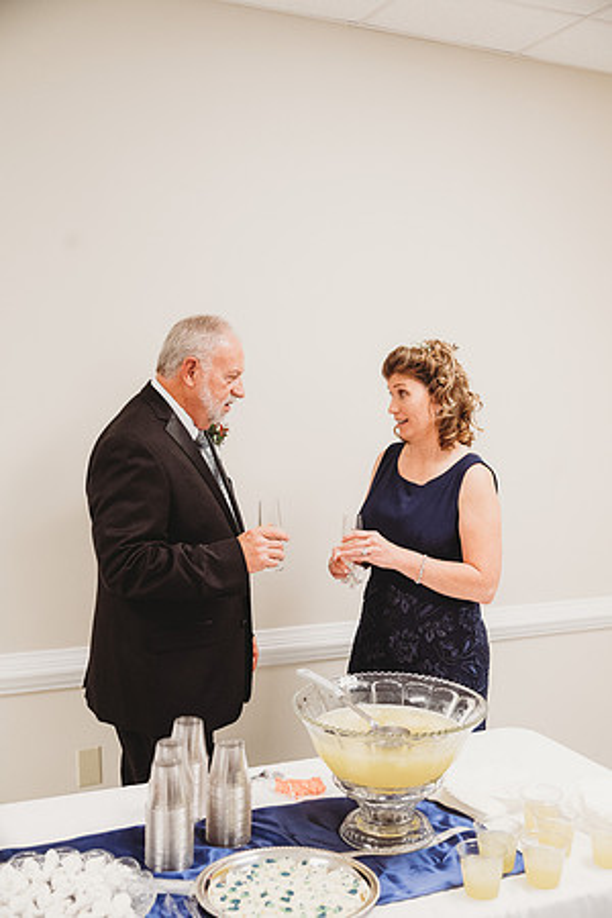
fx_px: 969
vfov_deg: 50.7
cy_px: 459
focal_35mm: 38
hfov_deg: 35.1
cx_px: 306
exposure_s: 1/200
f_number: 4
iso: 4000
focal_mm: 38
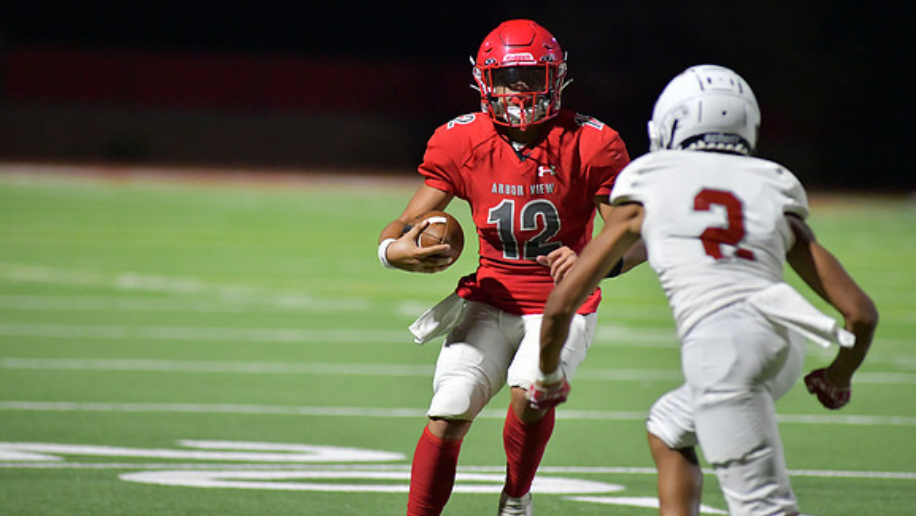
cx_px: 459
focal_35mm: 316
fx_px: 7678
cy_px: 255
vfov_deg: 3.8
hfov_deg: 6.8
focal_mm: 300
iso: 8000
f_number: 4
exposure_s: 1/1250
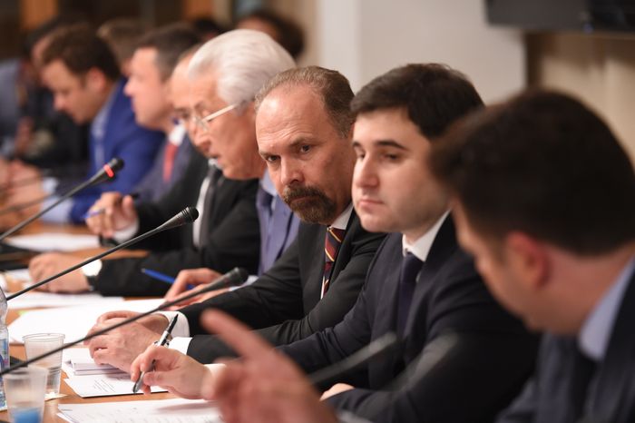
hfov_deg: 13.7
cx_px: 318
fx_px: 2644
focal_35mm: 150
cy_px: 212
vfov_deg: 9.1
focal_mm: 150
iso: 4000
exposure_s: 1/200
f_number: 3.2
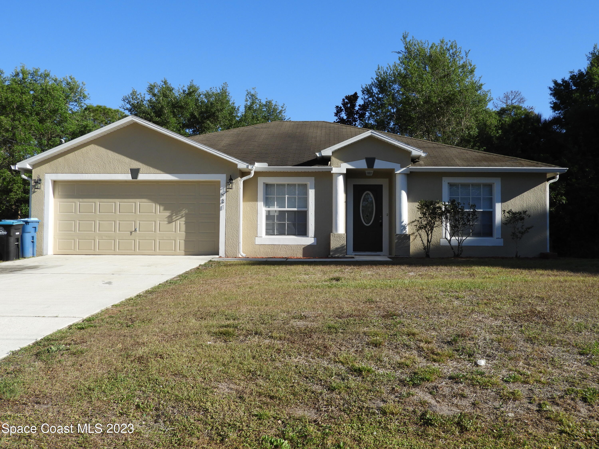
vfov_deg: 40.7
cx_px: 300
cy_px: 224
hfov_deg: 52.6
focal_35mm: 35
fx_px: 606
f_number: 3.8
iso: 100
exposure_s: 1/800
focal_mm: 6.3
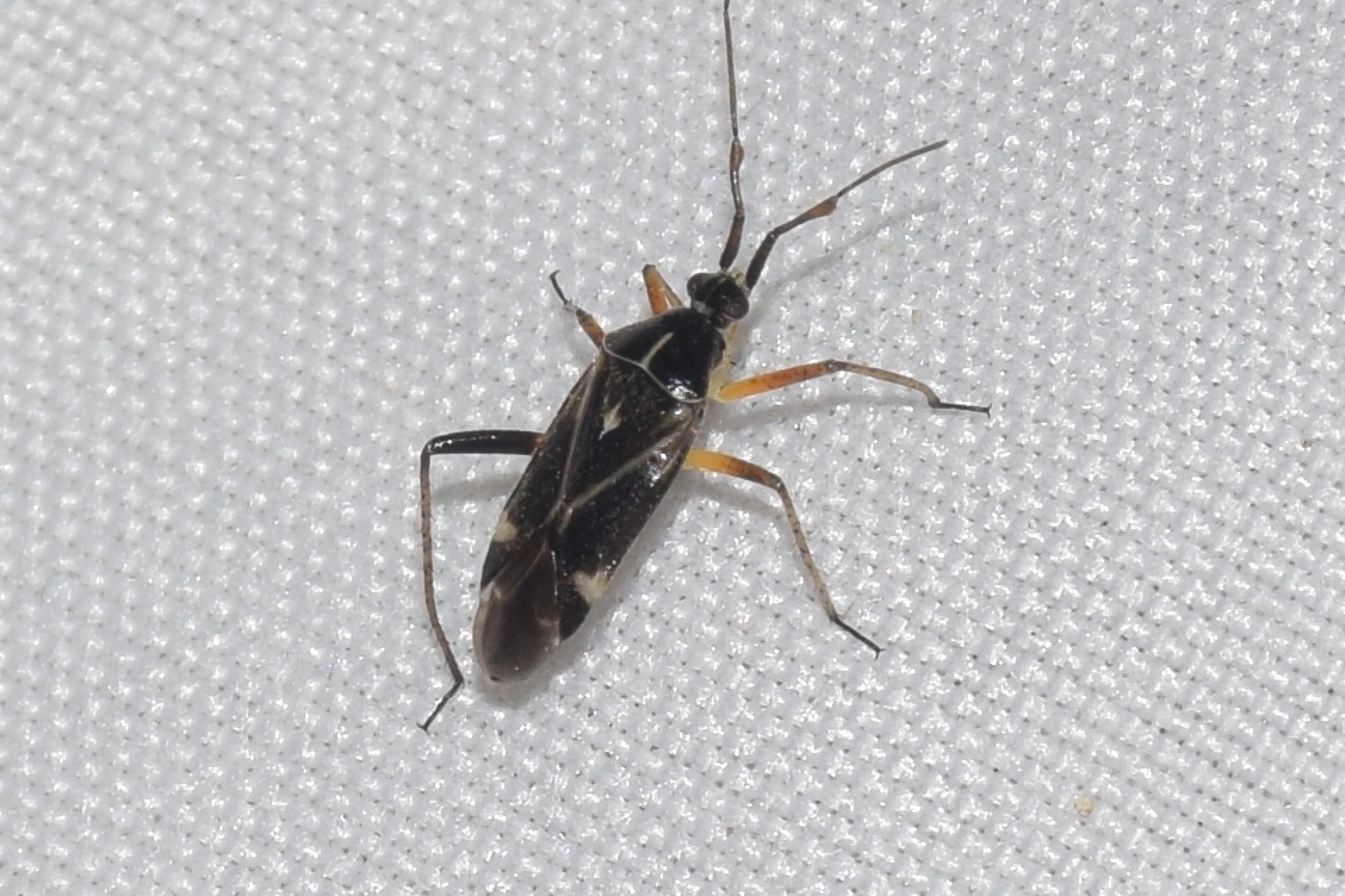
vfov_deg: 6.5
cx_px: 672
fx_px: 7845
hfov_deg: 9.8
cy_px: 448
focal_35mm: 210
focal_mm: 140
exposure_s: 1/160
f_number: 13
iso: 100
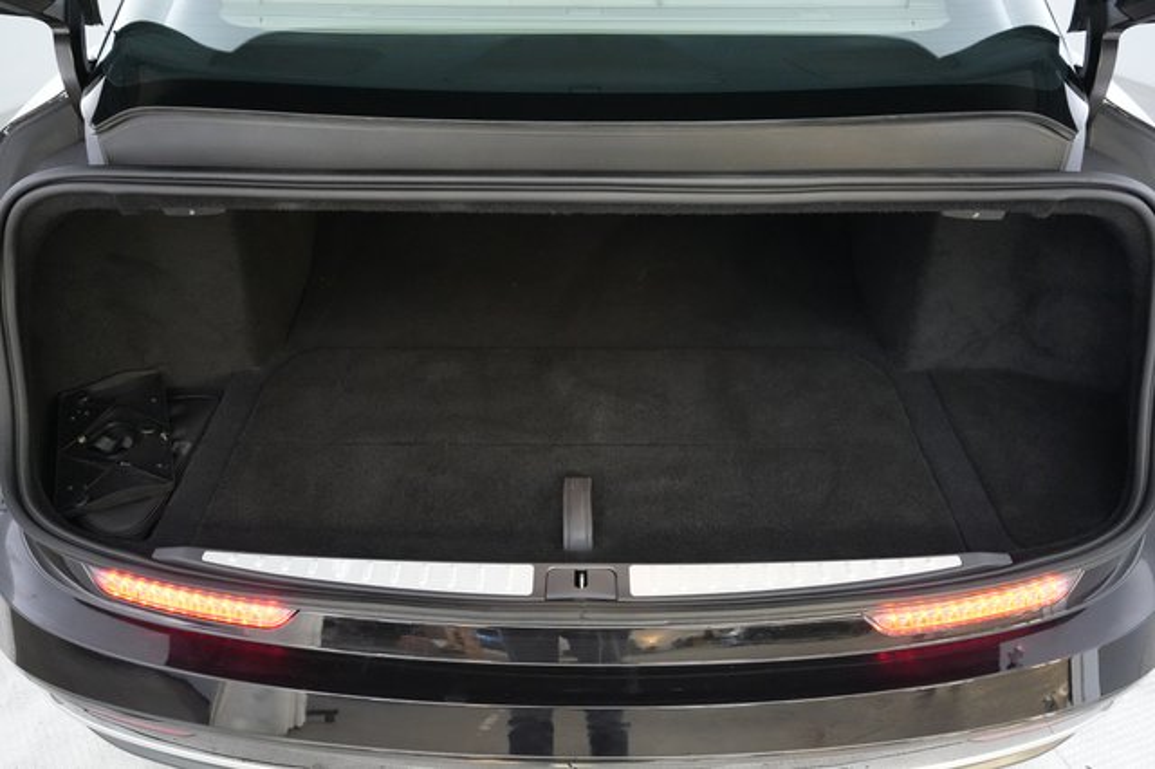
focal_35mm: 27
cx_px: 578
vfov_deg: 47.9
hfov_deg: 67.4
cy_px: 384
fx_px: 866
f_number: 2.8
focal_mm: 27
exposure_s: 1/160
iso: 8000
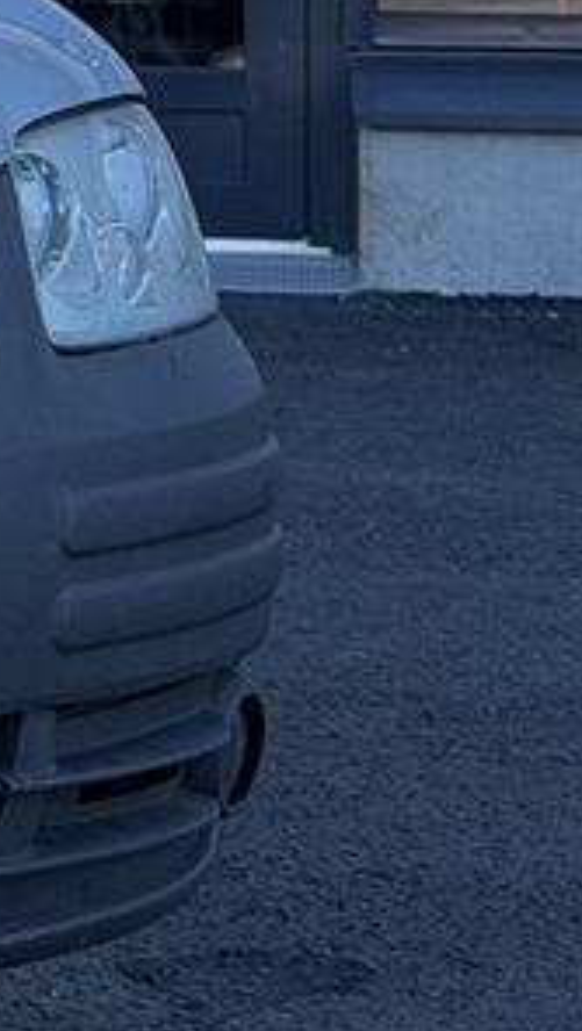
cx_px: -1561
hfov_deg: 4.5
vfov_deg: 8.4
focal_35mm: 254
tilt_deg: +0.1
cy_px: -303
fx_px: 6953
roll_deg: -0.5
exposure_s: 1/1203
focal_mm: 6.76
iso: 64
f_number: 1.78
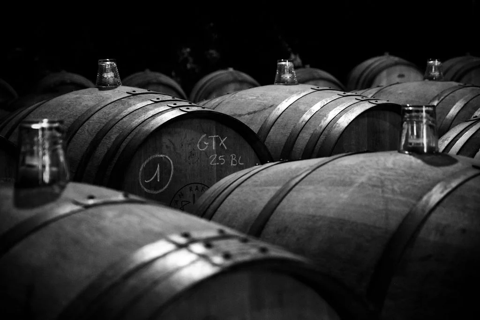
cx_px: 240
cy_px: 160
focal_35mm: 83
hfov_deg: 24.5
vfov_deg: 16.5
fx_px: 1107
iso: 3200
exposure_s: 1/10
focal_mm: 55
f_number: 4
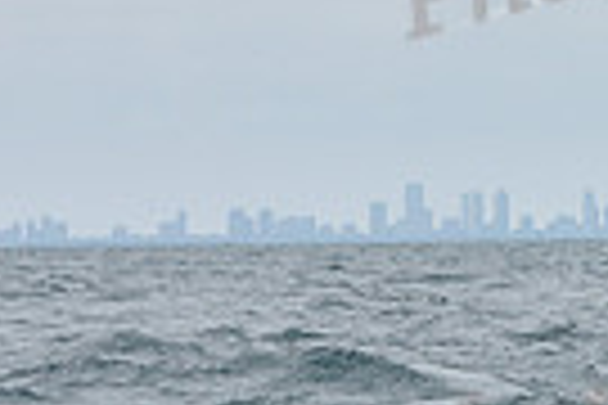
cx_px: 1270
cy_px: 92
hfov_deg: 6.6
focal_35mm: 300
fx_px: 5066
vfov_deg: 4.6
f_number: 10
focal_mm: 70
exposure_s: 1/800
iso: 250
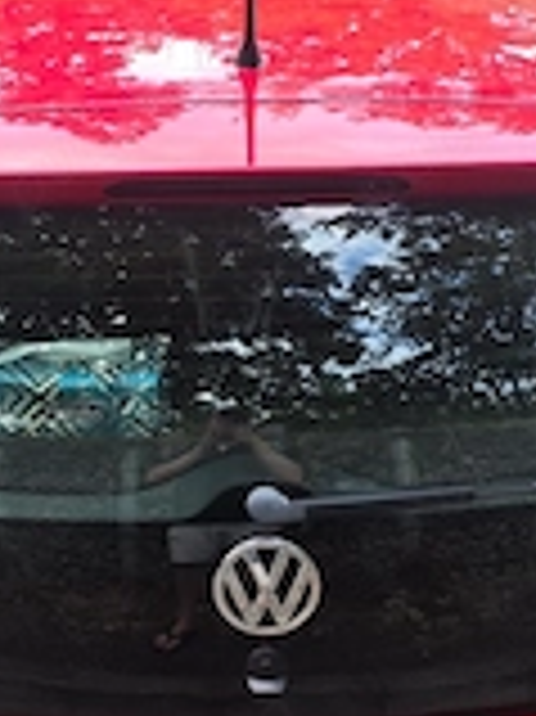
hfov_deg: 25.2
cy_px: 509
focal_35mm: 58
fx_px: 1199
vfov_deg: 32.8
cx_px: 239
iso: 80
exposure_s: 1/180
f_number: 1.7
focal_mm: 6.3
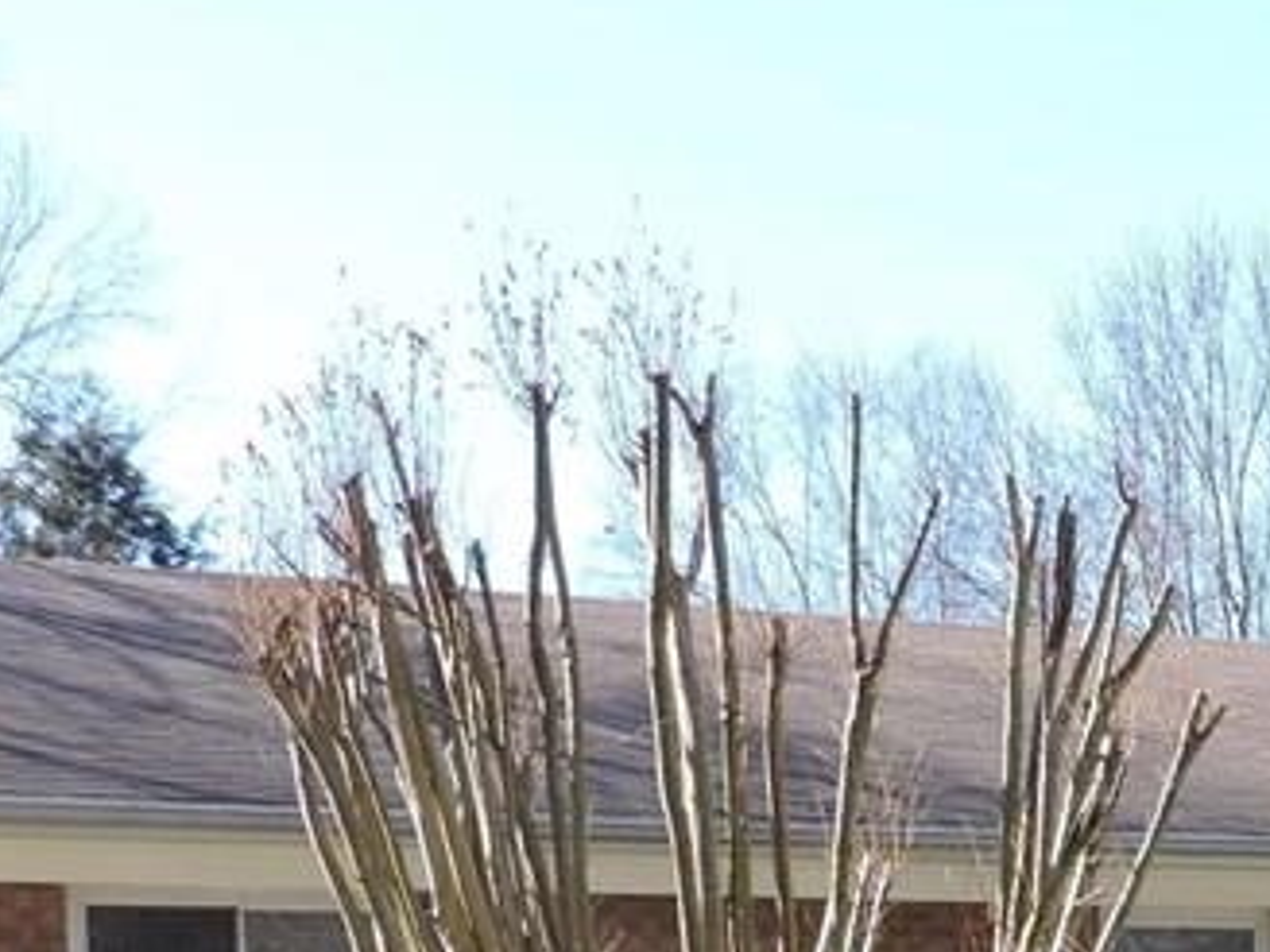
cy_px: 1308
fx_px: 3779
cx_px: 1440
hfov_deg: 18.3
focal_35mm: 103
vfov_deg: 13.7
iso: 100
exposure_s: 1/400
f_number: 3.2
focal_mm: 5.9
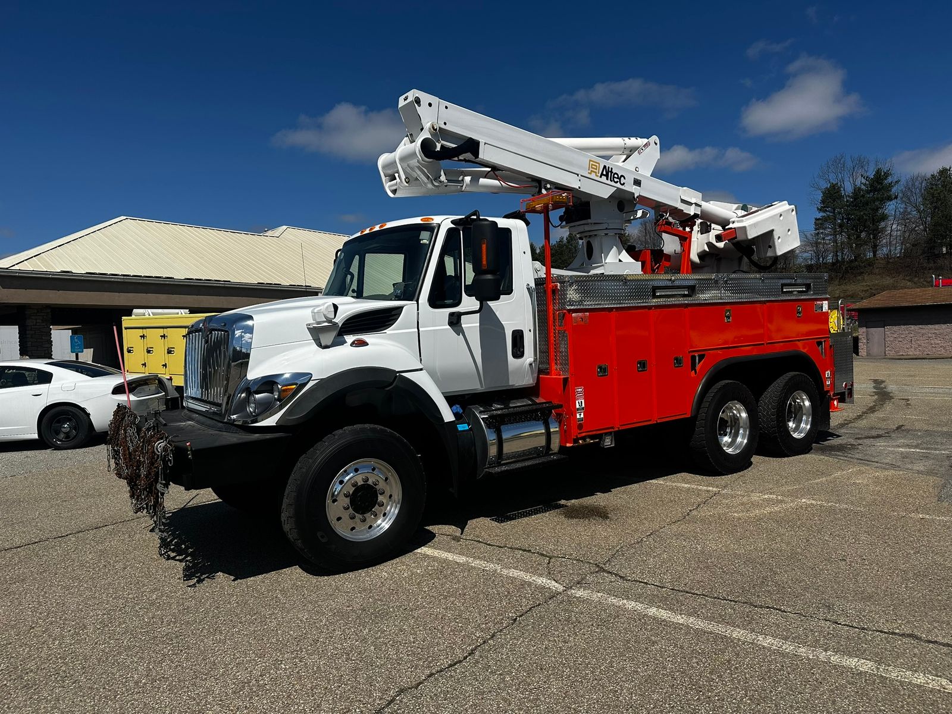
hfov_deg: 71.6
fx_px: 660
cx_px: 476
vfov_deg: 56.8
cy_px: 357
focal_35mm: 24
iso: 80
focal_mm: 6.86
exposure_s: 1/8197
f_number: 1.78
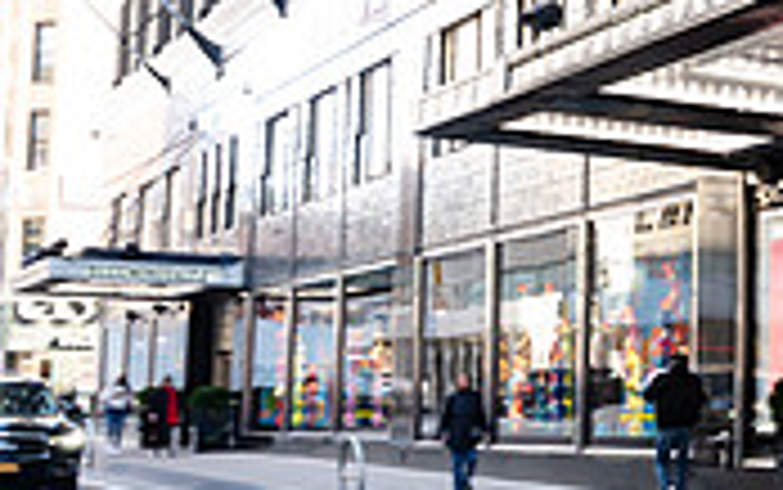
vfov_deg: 15.7
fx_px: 1772
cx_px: 1232
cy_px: 158
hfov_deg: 20.6
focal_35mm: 83
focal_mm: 24
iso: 100
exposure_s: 1/15
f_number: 5
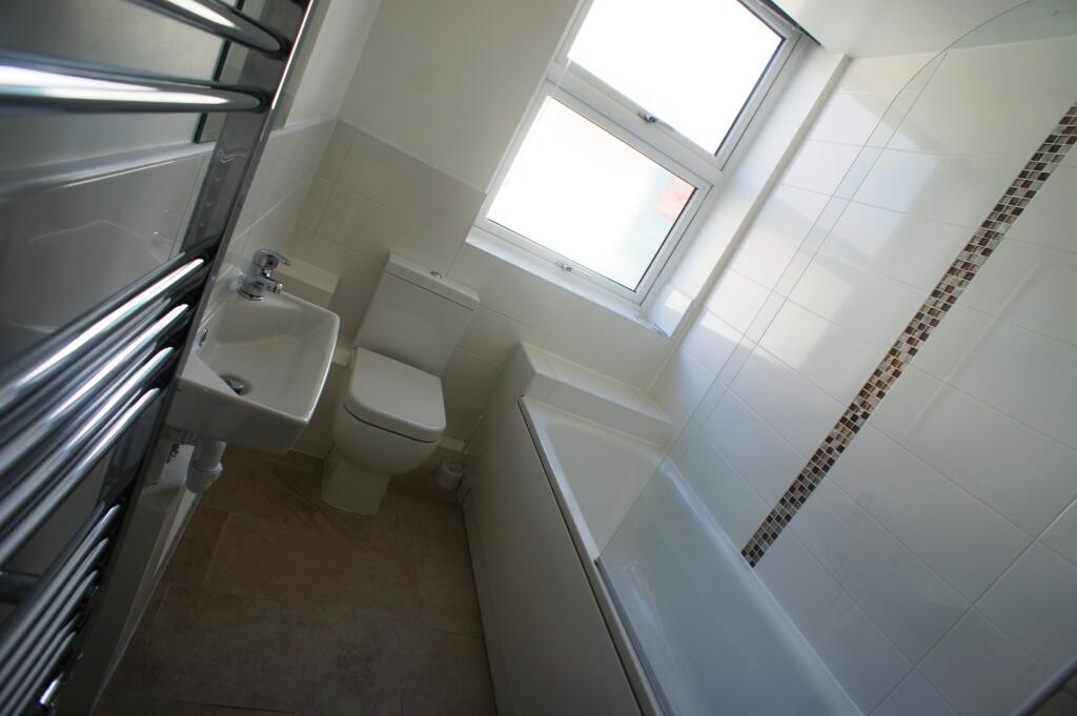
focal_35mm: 24
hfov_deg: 73.8
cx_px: 538
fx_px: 717
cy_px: 358
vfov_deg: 53.1
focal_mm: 16
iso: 200
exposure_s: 1/100
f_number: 5.6
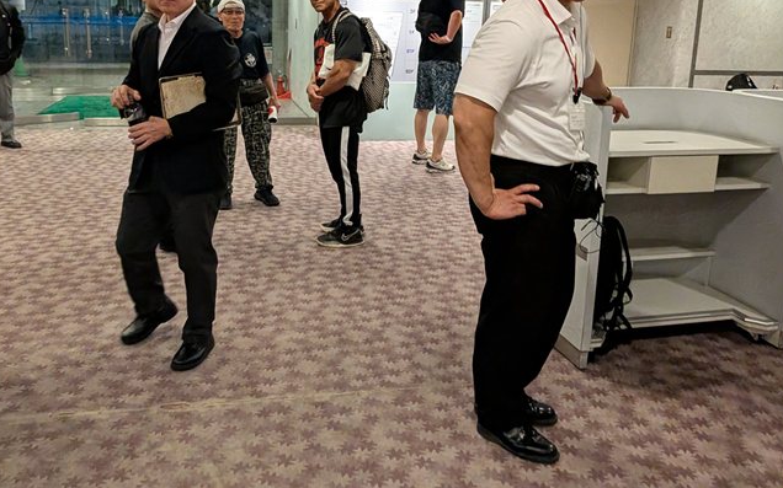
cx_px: 348
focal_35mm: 31
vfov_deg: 40.0
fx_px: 661
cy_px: 158
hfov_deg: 61.1
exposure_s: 1/120
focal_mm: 4.53
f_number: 1.7
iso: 1211
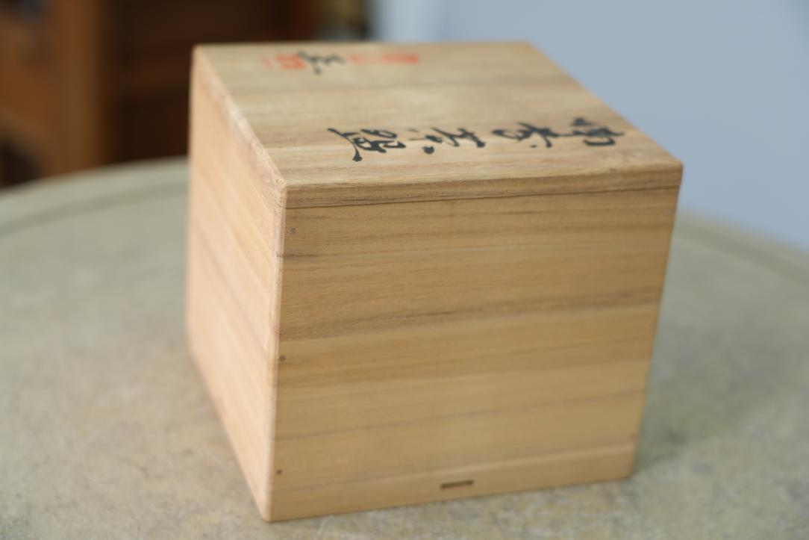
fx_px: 1461
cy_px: 270
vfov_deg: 20.9
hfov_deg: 31.0
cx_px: 404
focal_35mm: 65
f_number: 4
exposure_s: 1/80
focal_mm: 65
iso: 640
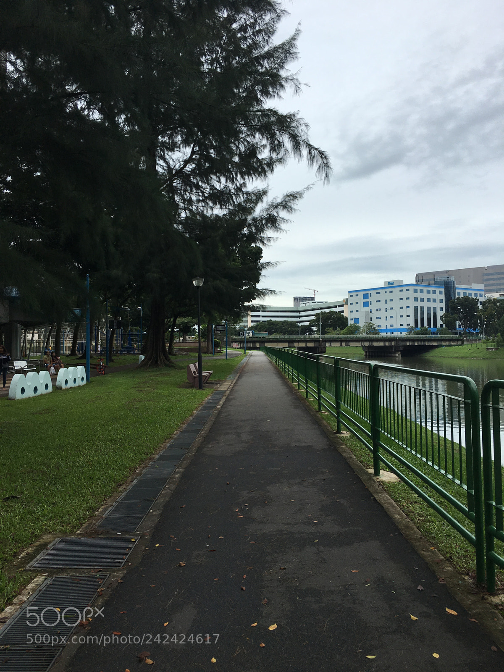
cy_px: 336
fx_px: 563
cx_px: 252
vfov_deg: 61.7
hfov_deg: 48.2
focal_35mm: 29
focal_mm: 4.15
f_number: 2.2
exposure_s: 1/1183
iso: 25
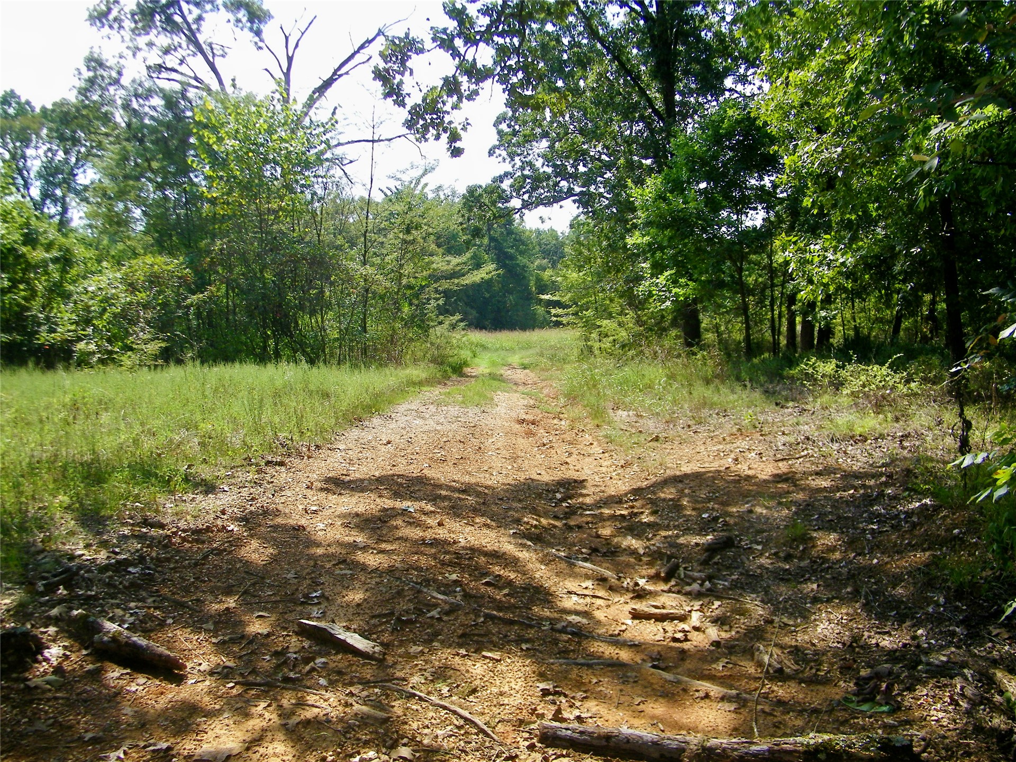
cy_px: 381
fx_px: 822
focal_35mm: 28
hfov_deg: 63.4
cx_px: 508
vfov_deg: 49.7
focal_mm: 5
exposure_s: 1/160
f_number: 7
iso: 80
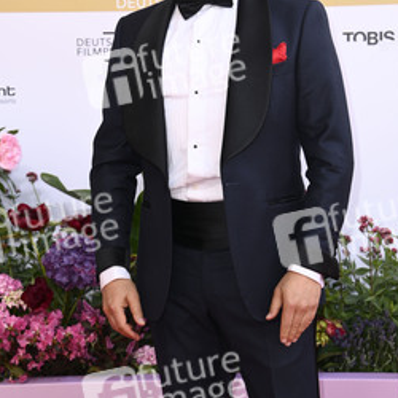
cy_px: 151
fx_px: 1730
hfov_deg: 13.1
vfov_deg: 13.1
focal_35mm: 133
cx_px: 210
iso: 500
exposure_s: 1/250
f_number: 6.3
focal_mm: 98
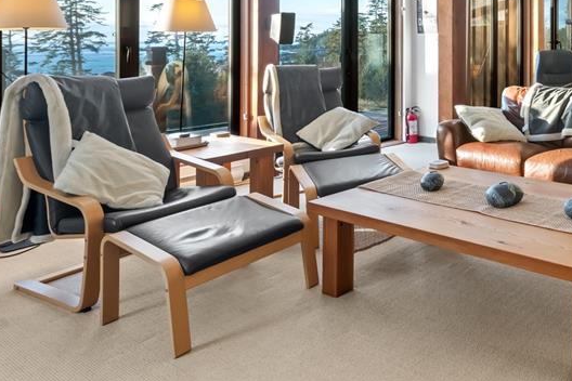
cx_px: 525
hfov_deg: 52.3
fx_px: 493
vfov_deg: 38.8
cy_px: 26
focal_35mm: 31
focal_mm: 16
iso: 250
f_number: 11
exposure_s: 1/4
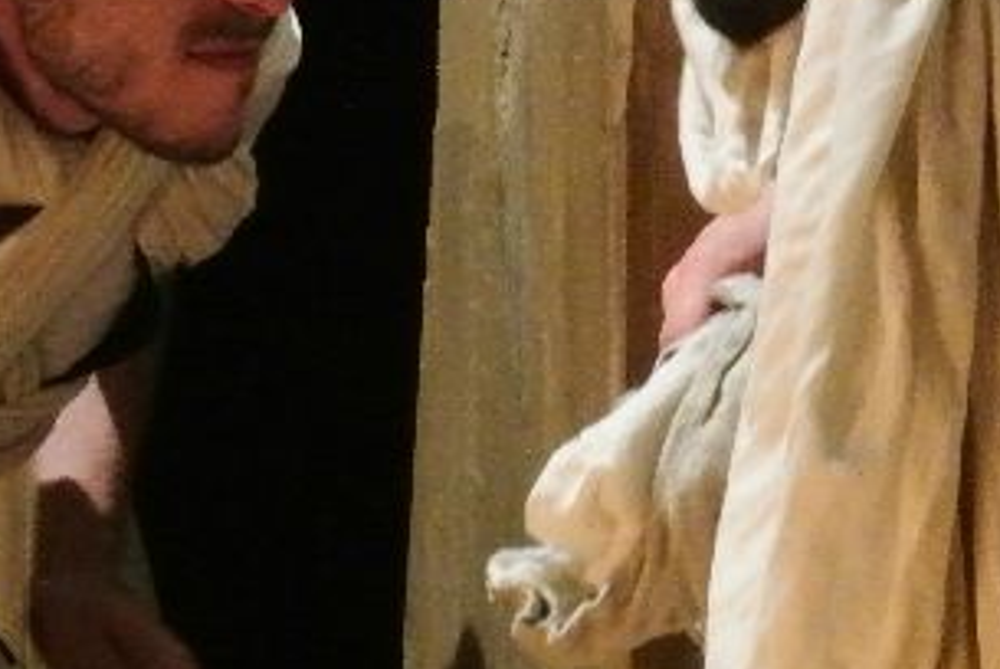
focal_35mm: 469
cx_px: 285
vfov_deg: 2.9
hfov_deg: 4.4
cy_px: 198
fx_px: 13040
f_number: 10
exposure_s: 1/50
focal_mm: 66.4
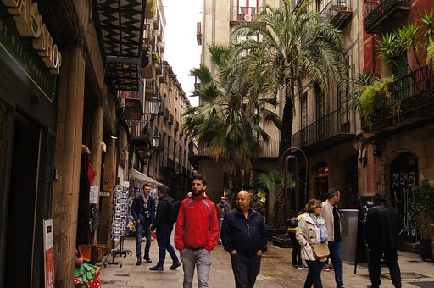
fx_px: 433
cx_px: 217
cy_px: 144
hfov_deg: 53.2
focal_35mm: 36
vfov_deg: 36.8
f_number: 5.6
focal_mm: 24
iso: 800
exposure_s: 1/500
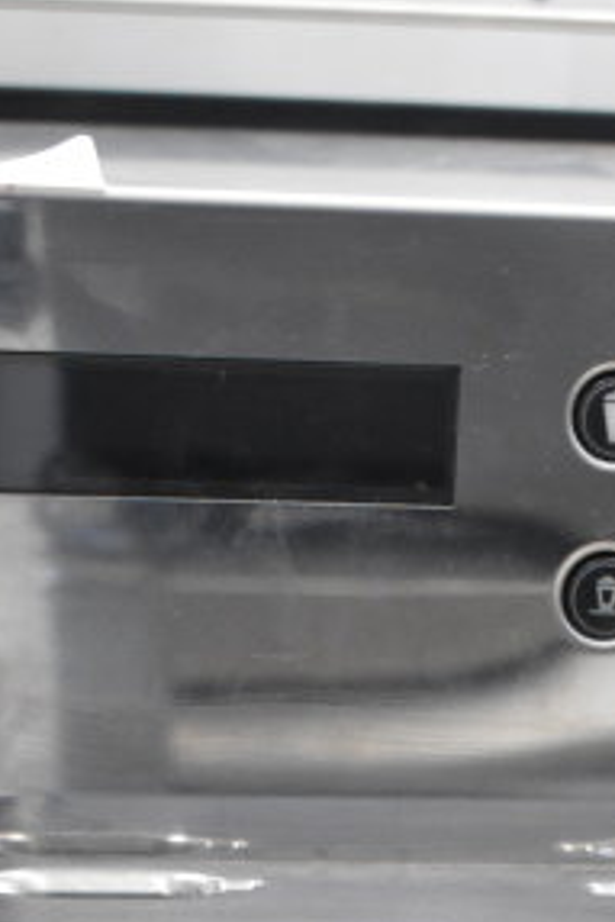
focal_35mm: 144
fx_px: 3685
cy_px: 1462
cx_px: 460
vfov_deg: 13.3
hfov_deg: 9.5
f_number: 4.2
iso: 2200
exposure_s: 1/50
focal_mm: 30
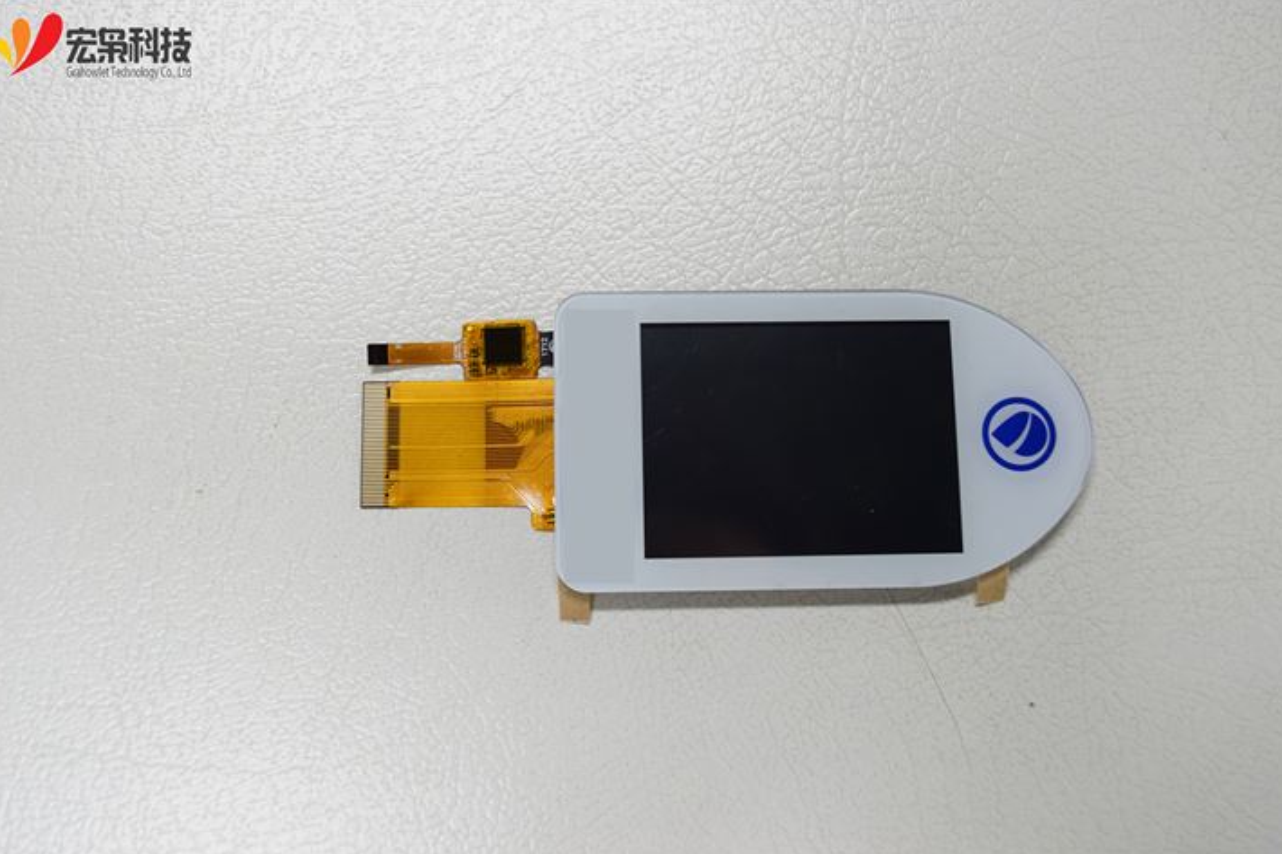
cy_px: 433
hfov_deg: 51.9
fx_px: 1317
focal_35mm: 37
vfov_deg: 35.9
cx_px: 637
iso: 640
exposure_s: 1/80
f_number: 5
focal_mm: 24
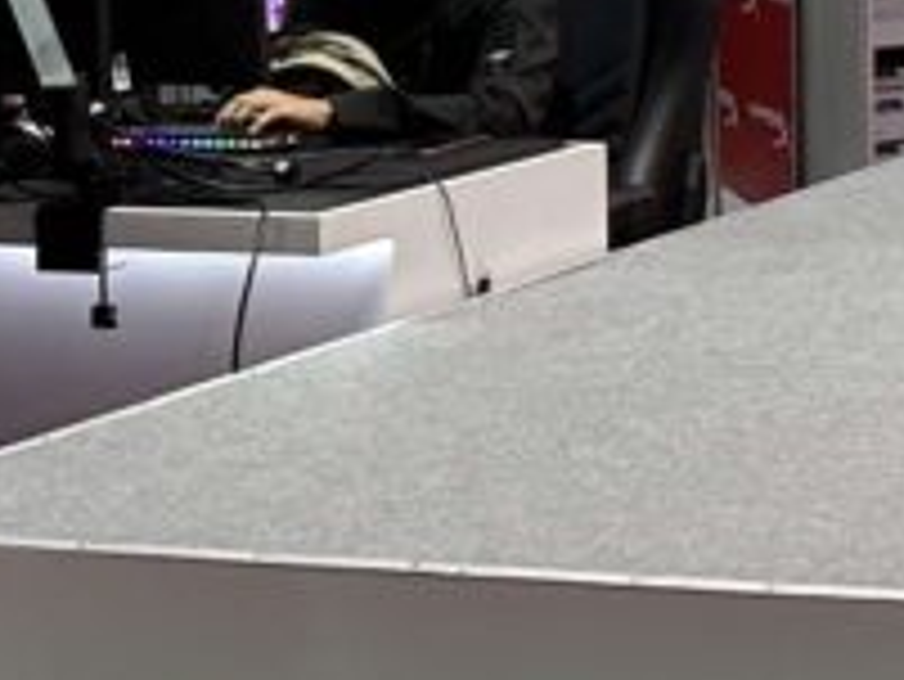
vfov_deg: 9.9
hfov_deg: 12.3
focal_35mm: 143
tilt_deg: +0.5
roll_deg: +1.1
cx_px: 1781
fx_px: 3737
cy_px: -473
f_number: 1.78
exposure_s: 1/120
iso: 64
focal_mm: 6.86
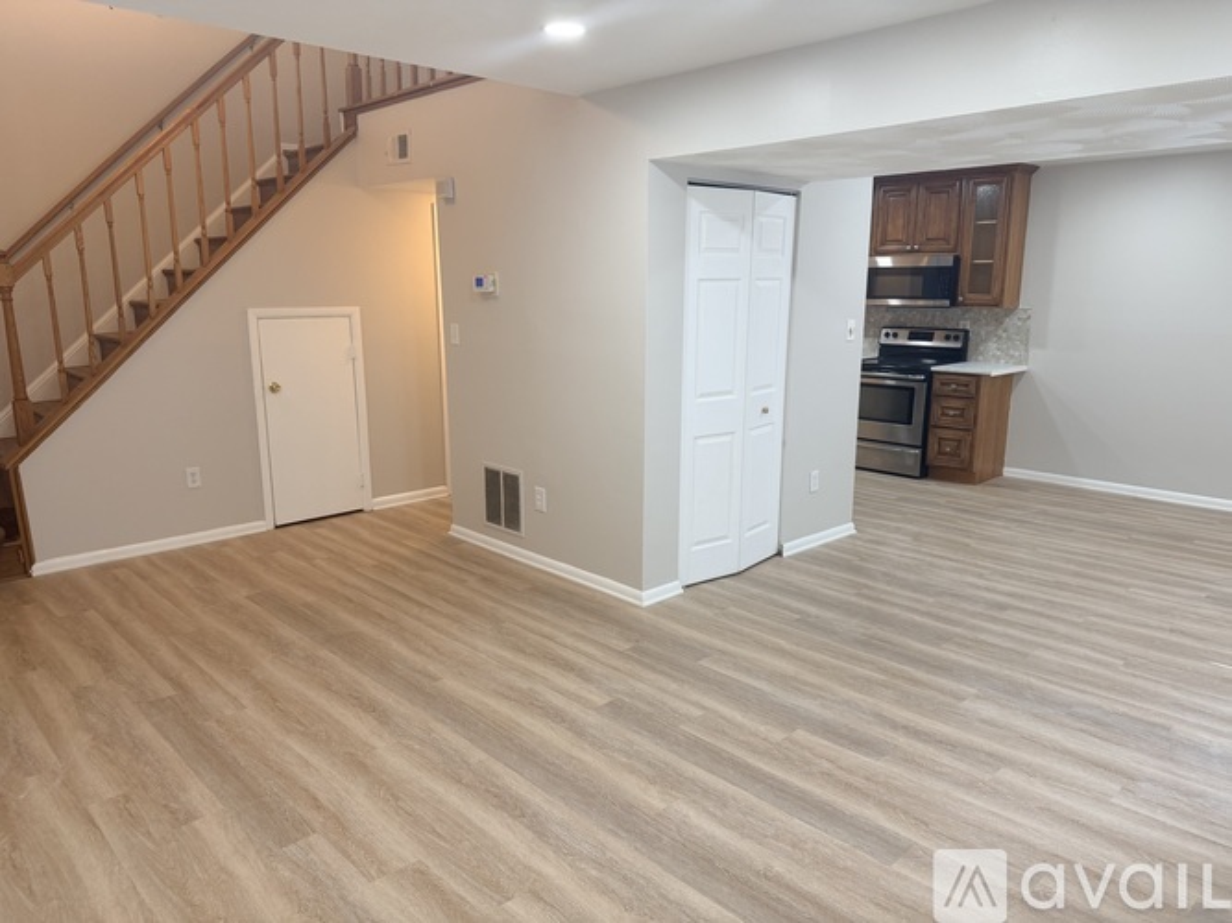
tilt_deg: -11.1
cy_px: 462
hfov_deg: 71.6
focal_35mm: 24
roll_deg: +0.0
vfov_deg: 56.8
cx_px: 616
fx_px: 854
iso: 160
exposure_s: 1/120
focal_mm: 6.76
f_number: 1.78
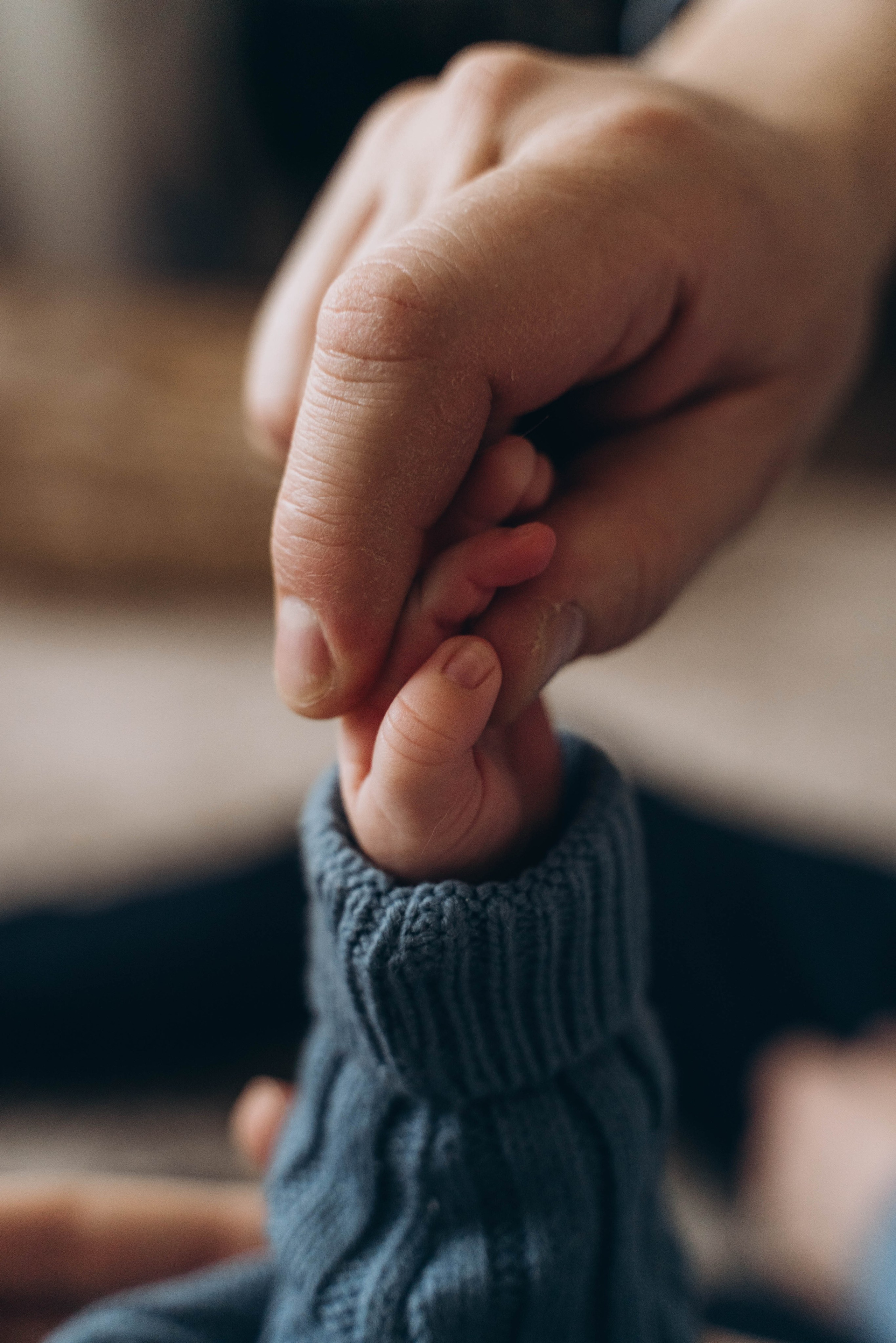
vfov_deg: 44.5
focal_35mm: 44
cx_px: 448
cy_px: 672
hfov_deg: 30.5
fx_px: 1643
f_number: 3.2
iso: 1250
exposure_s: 1/250
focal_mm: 44
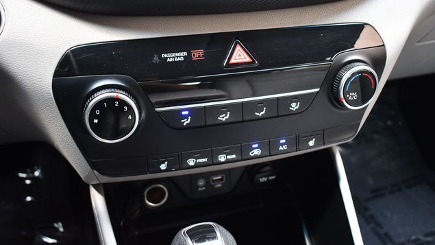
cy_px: 108
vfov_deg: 31.1
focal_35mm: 38
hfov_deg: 52.8
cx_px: 216
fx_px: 438
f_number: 3.8
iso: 1400
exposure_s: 1/125
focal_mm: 24
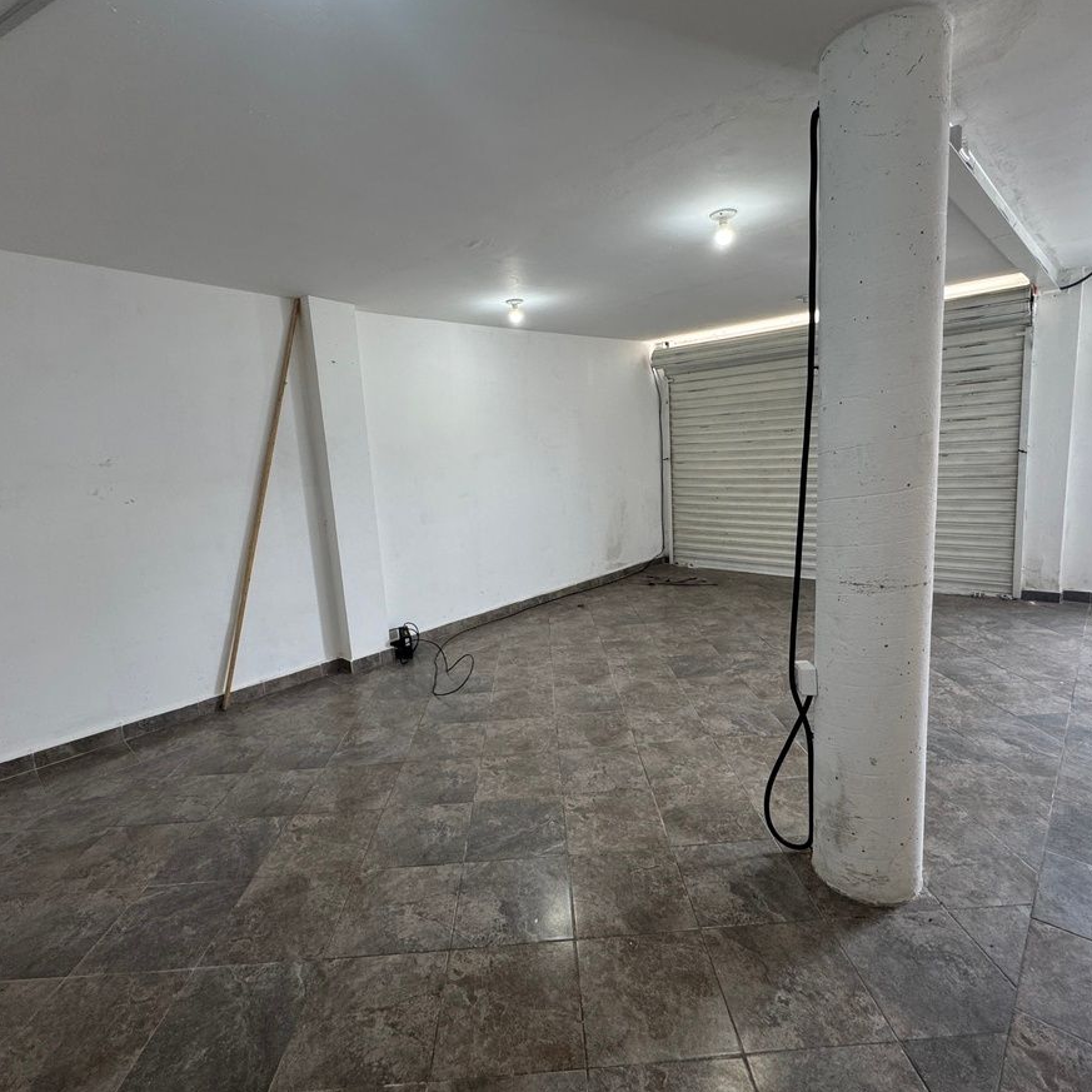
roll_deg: +3.8
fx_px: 607
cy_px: 538
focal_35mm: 17
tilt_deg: -8.5
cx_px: 548
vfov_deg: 84.0
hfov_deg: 84.0
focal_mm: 2.22
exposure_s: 1/120
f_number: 2.2
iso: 160
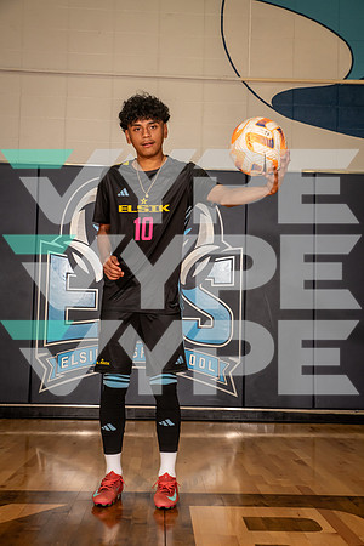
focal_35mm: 48
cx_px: 182
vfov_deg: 41.1
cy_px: 273
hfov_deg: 28.1
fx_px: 728
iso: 800
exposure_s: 1/320
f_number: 6.3
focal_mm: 48
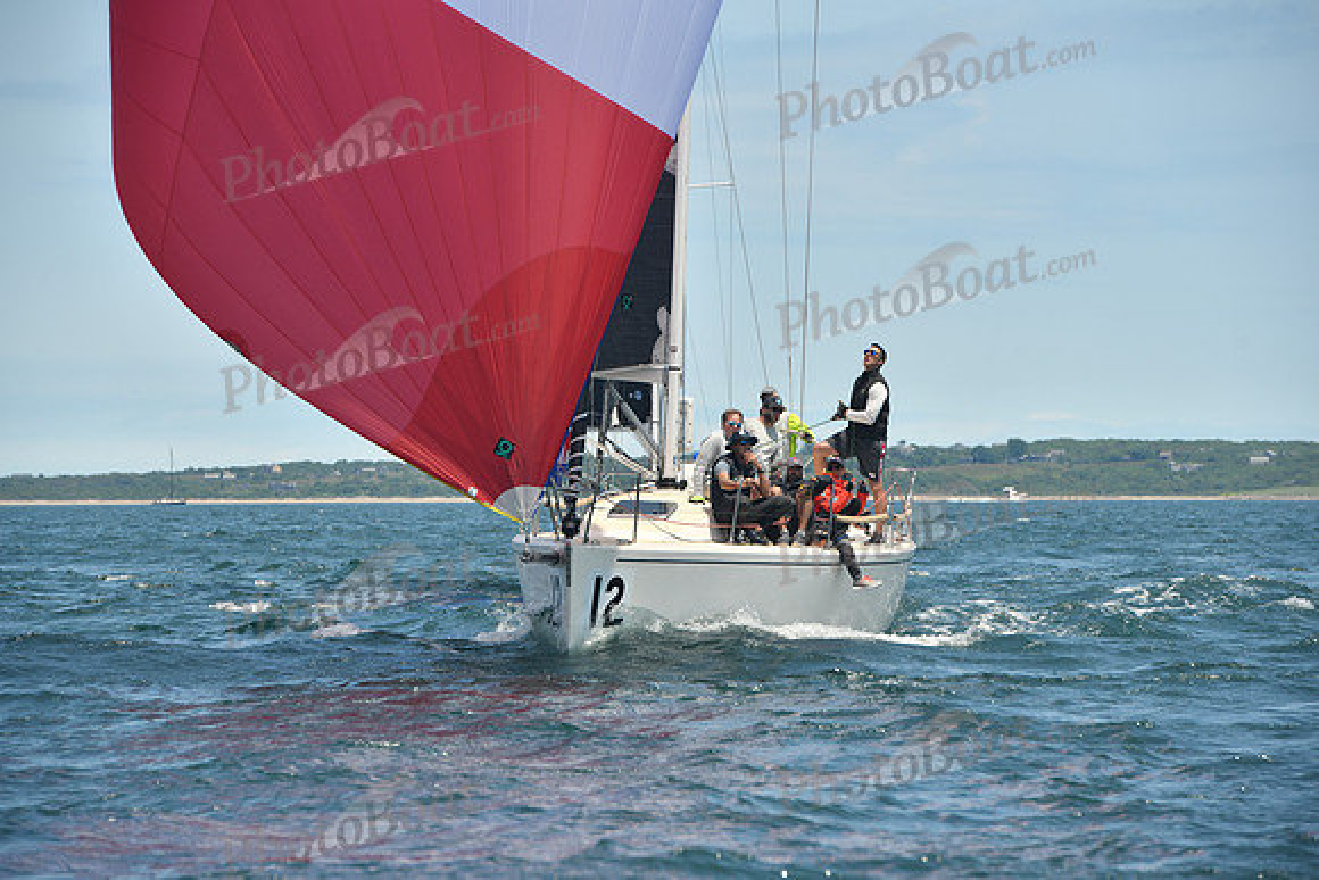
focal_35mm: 200
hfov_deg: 10.3
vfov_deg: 6.9
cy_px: 440
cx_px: 660
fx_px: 7329
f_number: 8
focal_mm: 200
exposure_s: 1/640
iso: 320
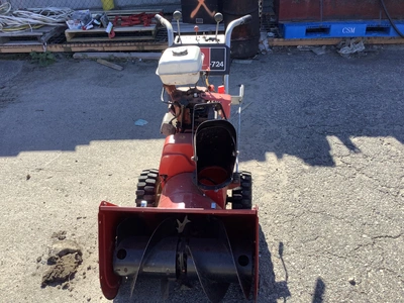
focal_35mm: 31
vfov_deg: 45.4
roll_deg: +4.8
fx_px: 362
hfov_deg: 58.4
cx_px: 202
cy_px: 152
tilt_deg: -34.7
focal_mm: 3.3
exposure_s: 1/608
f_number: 2.4
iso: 25
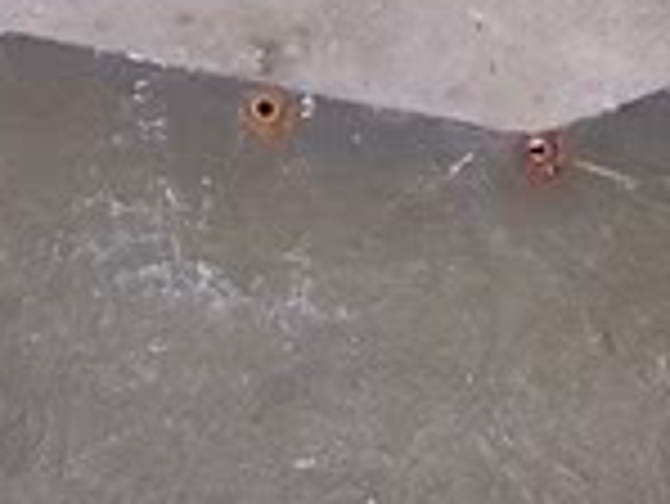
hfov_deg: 9.7
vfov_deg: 7.2
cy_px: -225
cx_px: 382
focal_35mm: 204
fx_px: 3952
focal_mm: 6.3
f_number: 2.8
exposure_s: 1/60
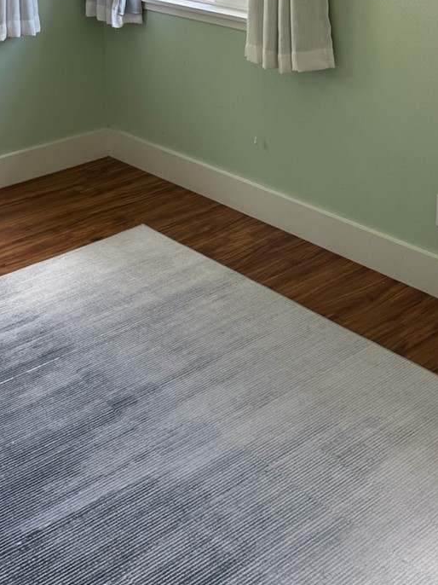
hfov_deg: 26.1
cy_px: 55
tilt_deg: -14.5
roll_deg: +2.5
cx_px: 196
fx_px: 945
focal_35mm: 56
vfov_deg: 32.6
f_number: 1.78
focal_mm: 6.76
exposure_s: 1/226
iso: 100
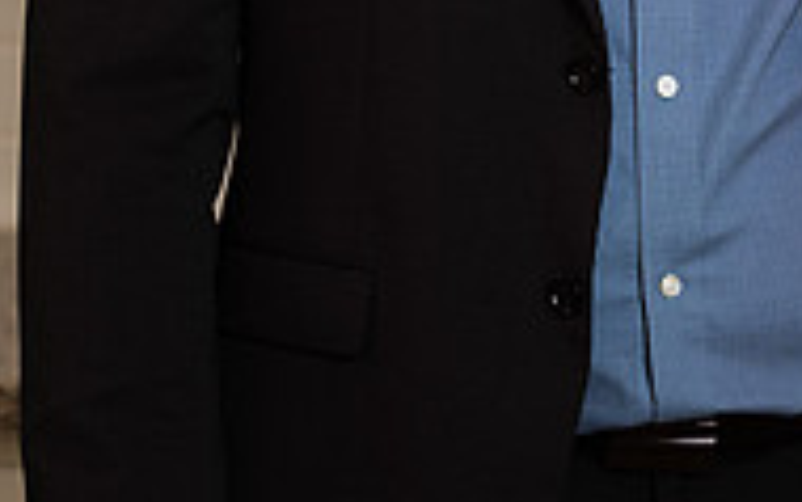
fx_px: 4483
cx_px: 616
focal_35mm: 205
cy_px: -337
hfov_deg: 10.2
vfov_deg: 6.3
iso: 50
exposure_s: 1/160
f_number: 3.2
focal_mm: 85
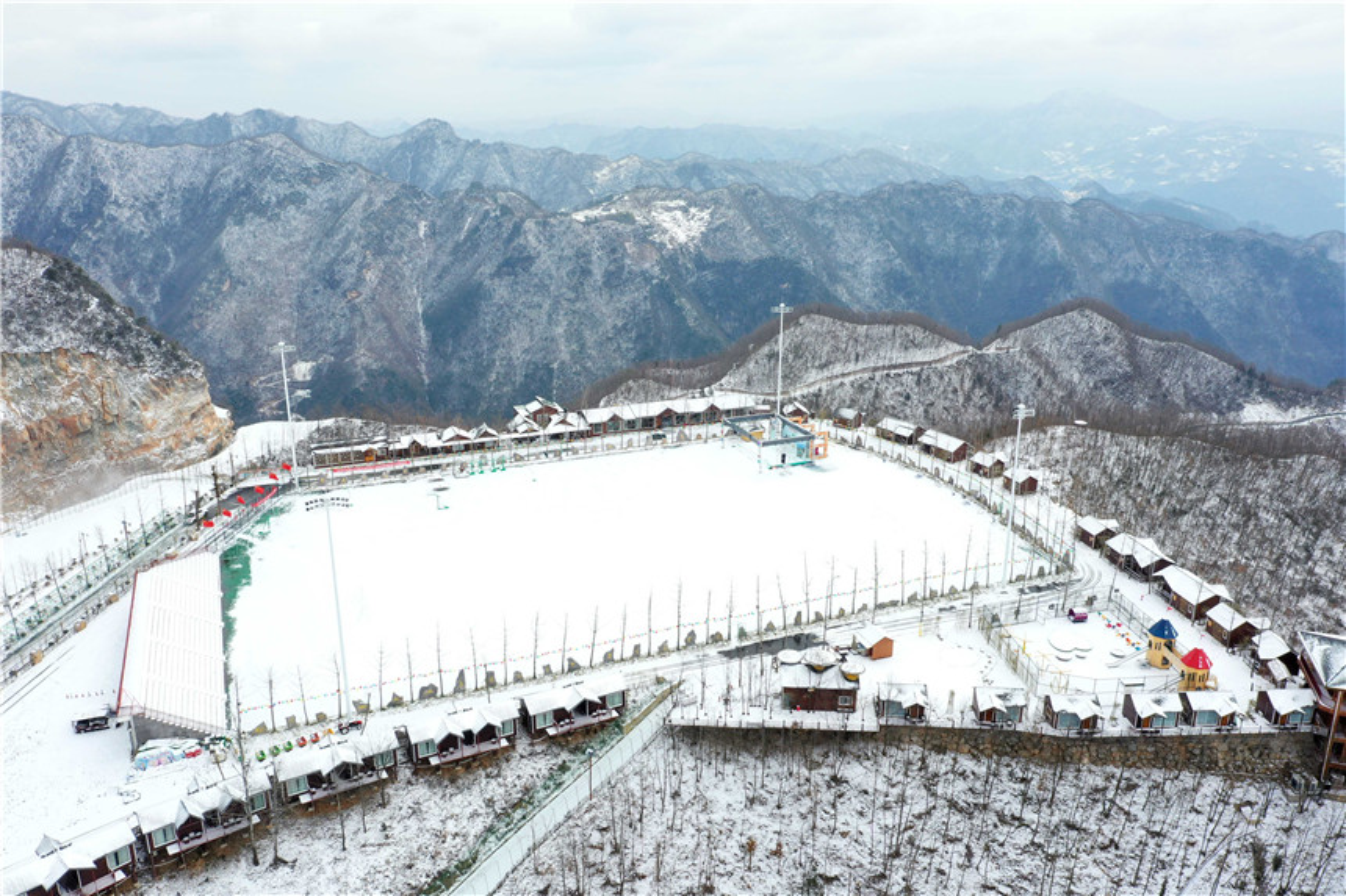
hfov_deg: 65.5
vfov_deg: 46.4
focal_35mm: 28
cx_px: 673
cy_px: 448
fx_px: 1047
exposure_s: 1/320
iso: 200
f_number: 6.3
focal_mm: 10.26
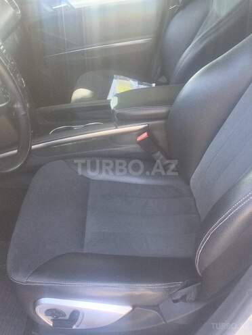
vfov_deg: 58.4
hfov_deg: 45.4
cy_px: 168
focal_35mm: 31
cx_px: 126
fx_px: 301
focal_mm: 2.15
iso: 80
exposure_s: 1/33
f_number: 2.4
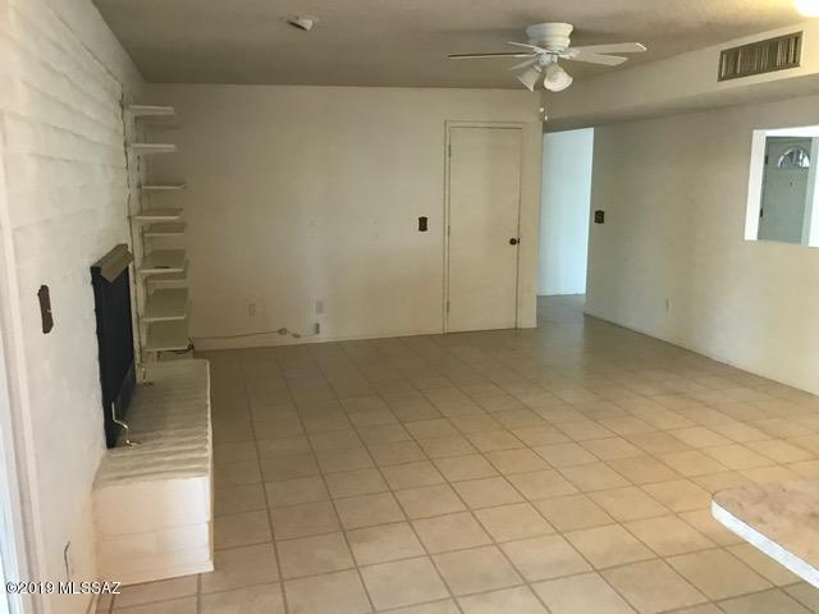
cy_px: 307
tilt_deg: -10.2
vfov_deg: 49.7
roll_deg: -1.6
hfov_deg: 63.4
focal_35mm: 28
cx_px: 410
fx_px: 662
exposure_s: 1/15
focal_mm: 3.99
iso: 64
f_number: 1.8
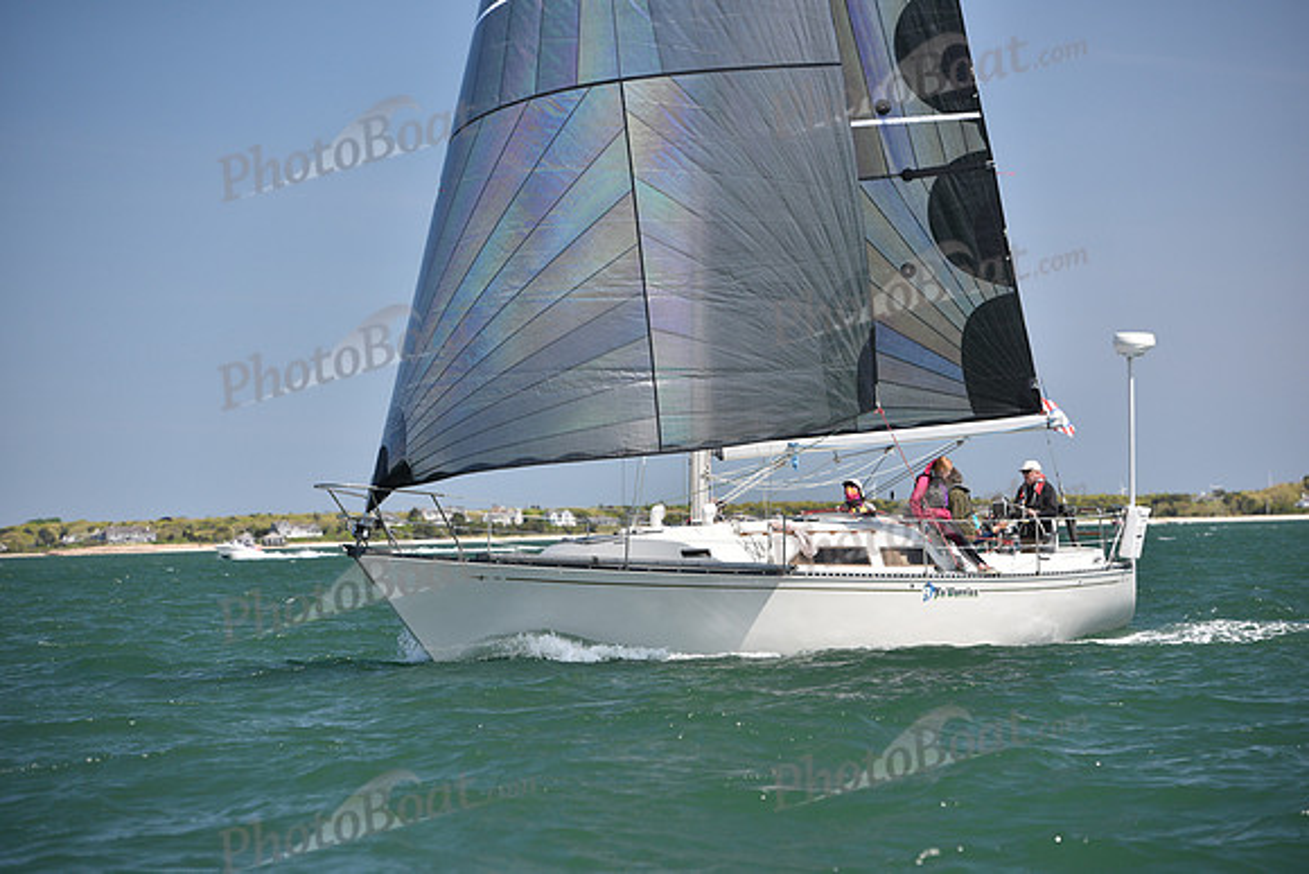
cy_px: 437
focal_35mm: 140
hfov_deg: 14.7
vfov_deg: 9.8
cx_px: 654
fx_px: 5092
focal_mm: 140
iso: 320
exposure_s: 1/800
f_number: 5
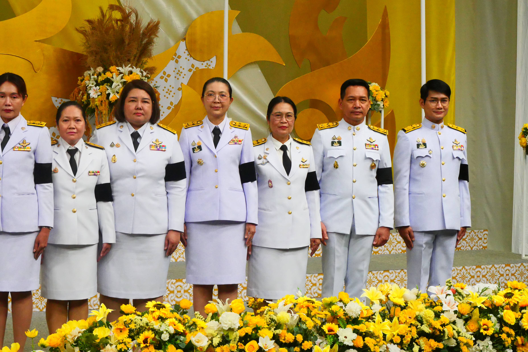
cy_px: 176
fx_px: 1277
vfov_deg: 15.7
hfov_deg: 23.4
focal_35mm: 87
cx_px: 264
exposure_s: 1/320
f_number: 7.1
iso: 3200
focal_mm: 42
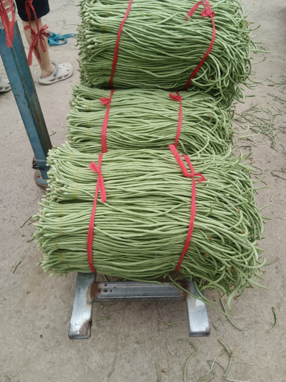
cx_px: 143
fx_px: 286
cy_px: 191
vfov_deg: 67.3
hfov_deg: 53.1
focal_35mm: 26
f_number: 1.8
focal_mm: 3.96
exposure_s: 1/100
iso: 130
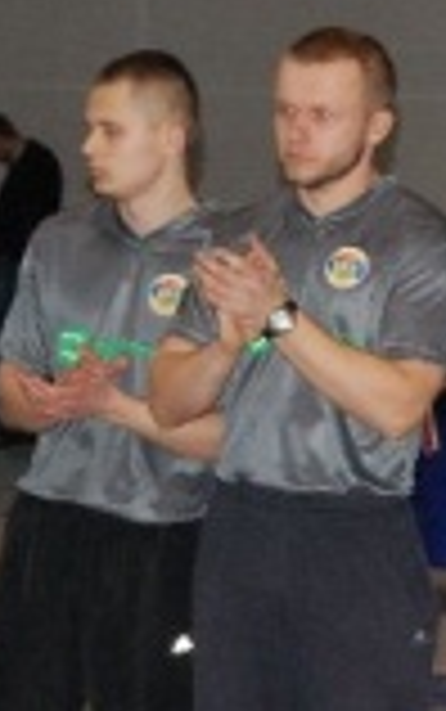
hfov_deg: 5.4
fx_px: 4678
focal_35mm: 241
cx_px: 667
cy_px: 531
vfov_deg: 8.7
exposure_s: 1/60
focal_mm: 50
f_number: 5.6
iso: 1600
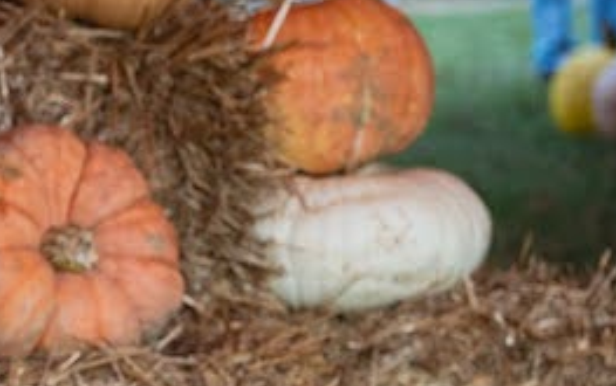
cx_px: -239
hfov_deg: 6.9
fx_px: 5025
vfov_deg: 4.4
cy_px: 219
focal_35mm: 299
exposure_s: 1/1000
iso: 1250
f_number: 4.5
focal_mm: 105
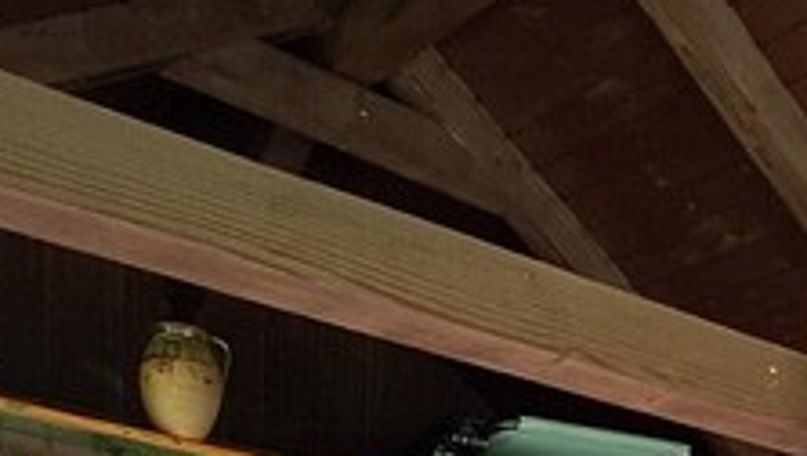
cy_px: 1021
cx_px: 669
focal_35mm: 65
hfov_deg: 31.3
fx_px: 1392
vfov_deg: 14.2
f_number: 2.2
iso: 64
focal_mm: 1.74
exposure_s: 1/50
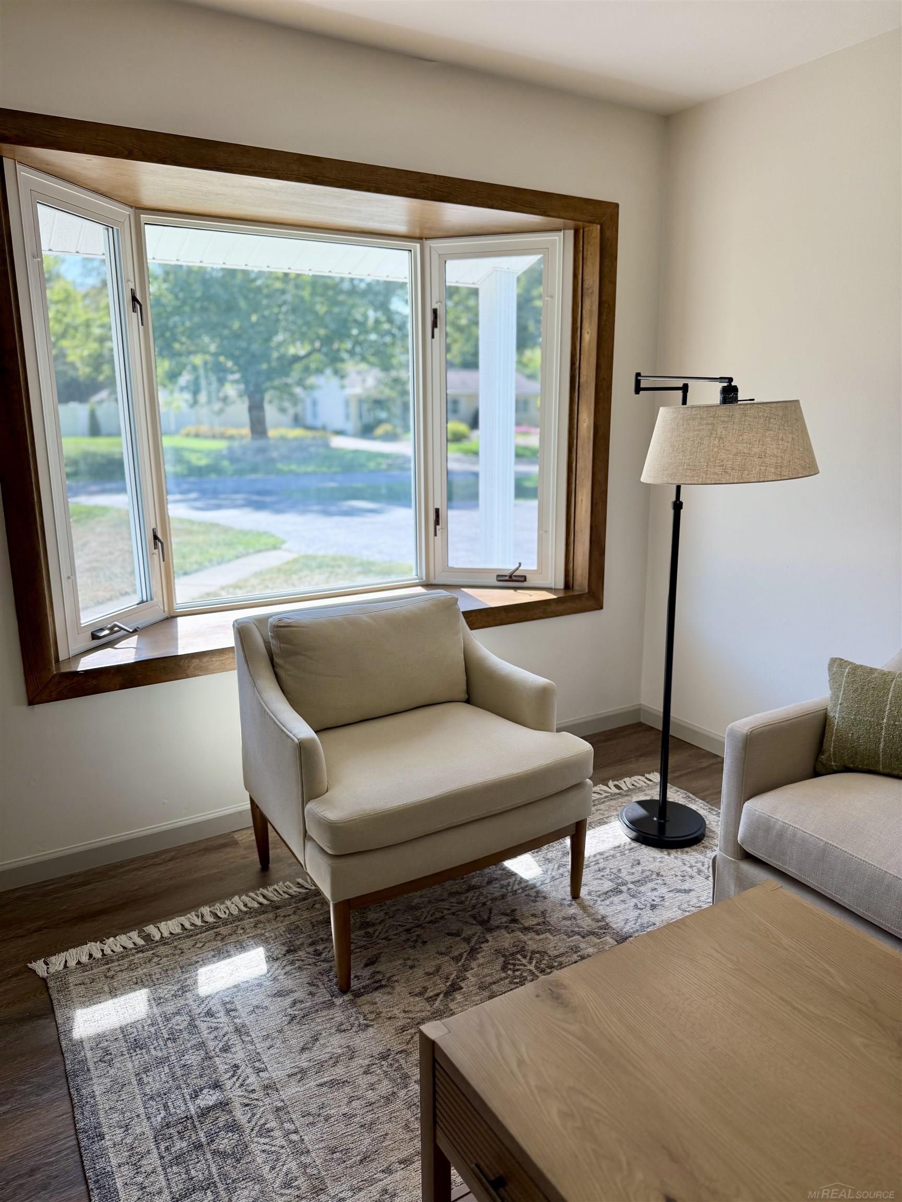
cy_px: 601
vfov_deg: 71.6
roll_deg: +1.0
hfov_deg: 56.8
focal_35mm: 24
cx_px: 451
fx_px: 834
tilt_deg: -12.2
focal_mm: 6.76
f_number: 1.78
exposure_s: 1/478
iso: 100
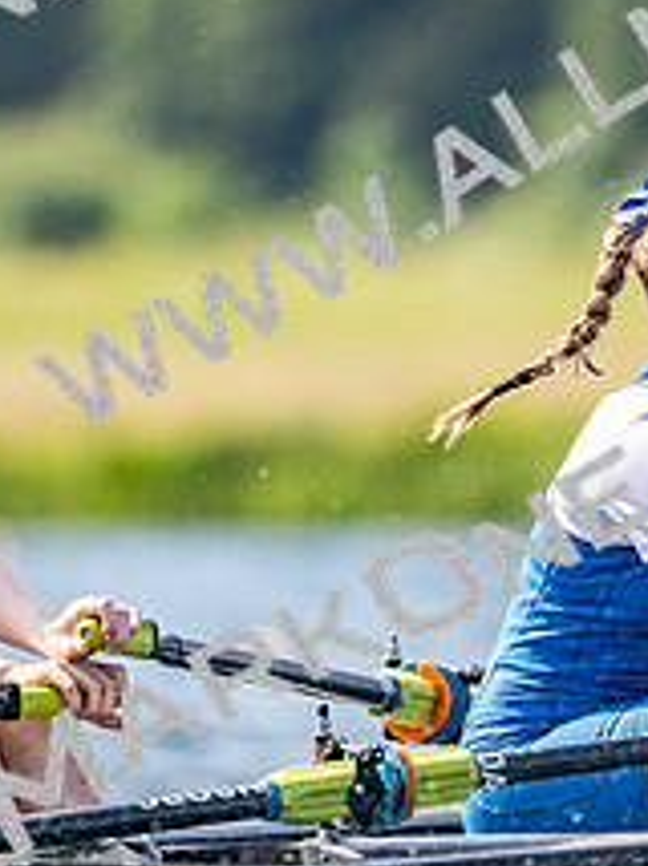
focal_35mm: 1044
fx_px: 26110
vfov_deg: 1.9
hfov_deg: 1.4
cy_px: 435
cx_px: 539
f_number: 4.5
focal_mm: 400
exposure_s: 1/2500
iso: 320
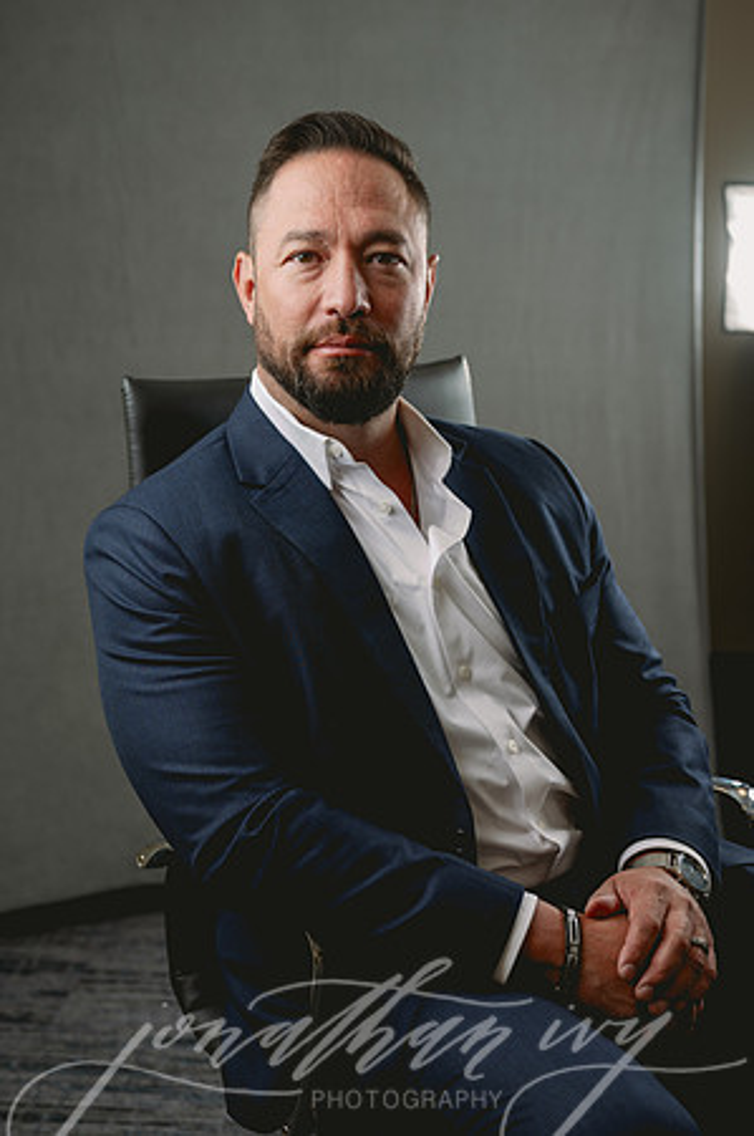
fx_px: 1574
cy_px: 568
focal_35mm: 50
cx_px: 377
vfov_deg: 39.6
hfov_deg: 26.9
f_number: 3.5
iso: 50
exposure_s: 1/200
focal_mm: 50
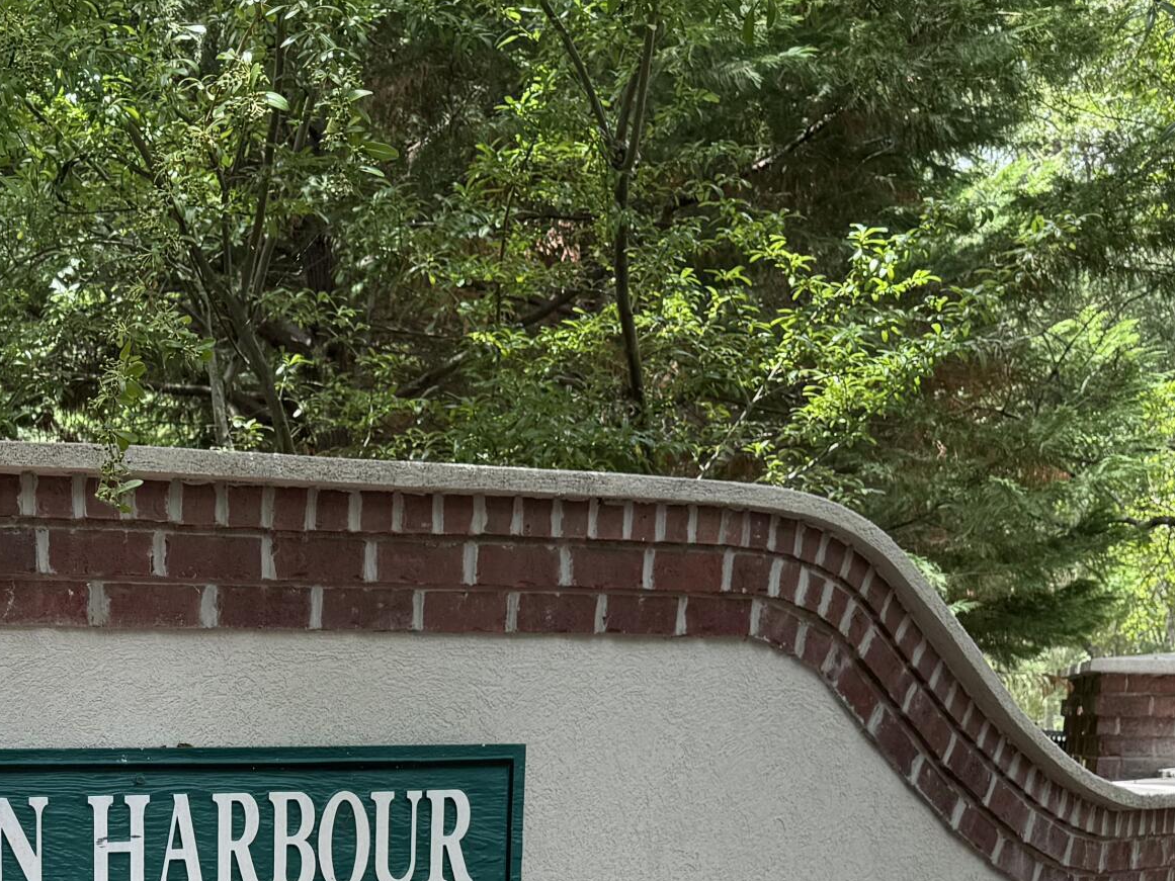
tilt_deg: -11.0
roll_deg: -0.4
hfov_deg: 29.7
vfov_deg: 21.7
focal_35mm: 62
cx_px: 84
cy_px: 1102
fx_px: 2105
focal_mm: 6.76
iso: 64
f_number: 1.78
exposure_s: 1/264
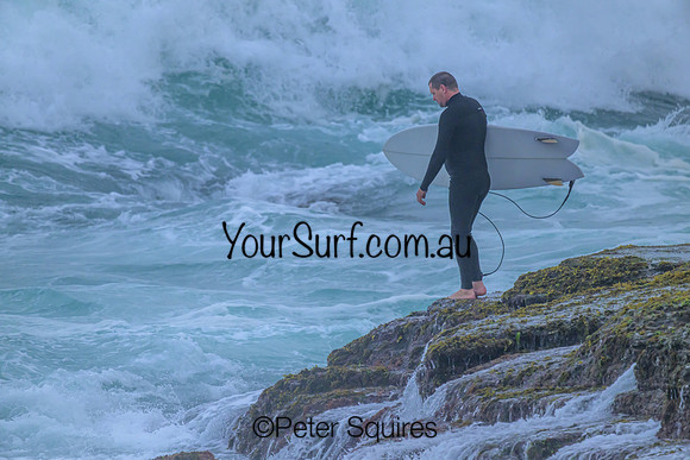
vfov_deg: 1.2
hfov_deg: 1.8
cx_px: 344
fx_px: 21549
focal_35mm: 1124
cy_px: 231
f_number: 9
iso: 2200
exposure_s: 1/2500
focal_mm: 1120
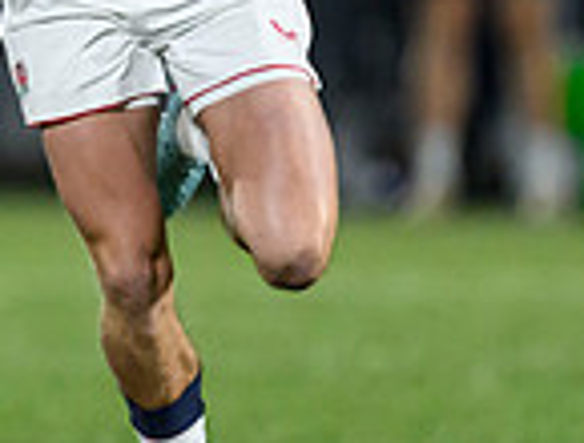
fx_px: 34712
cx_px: -282
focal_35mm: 2049
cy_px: -154
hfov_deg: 1.0
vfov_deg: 0.7
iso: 5000
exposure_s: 1/1250
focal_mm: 400
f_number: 2.8
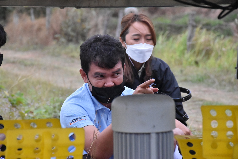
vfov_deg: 8.7
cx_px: 119
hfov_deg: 13.0
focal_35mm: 158
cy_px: 80
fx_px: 1041
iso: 3200
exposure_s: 1/800
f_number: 7.1
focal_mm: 105
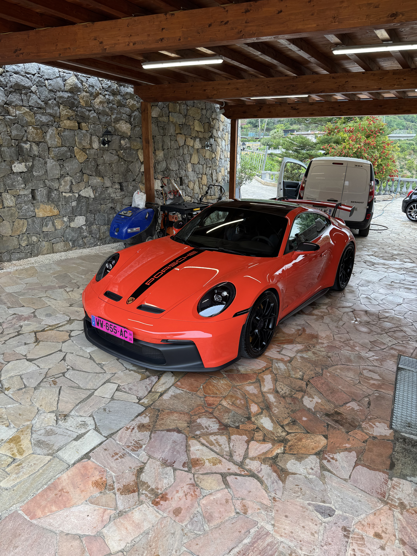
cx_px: 208
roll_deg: +0.0
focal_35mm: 24
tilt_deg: -17.5
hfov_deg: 56.8
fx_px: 385
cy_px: 278
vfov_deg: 71.6
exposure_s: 1/122
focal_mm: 6.76
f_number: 1.78
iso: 64
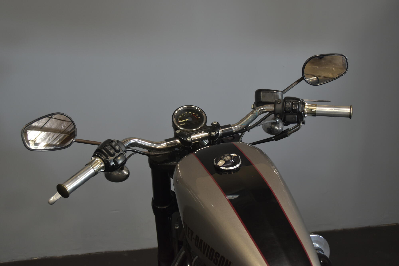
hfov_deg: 41.1
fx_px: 532
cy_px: 133
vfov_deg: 28.1
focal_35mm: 48
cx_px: 200
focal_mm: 32
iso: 800
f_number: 4.8
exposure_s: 1/30
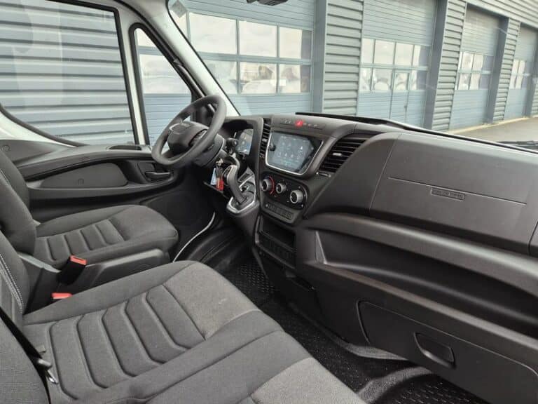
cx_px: 269
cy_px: 202
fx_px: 357
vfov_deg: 58.9
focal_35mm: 23
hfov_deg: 73.9
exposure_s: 1/100
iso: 160
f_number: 1.8
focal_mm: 5.4
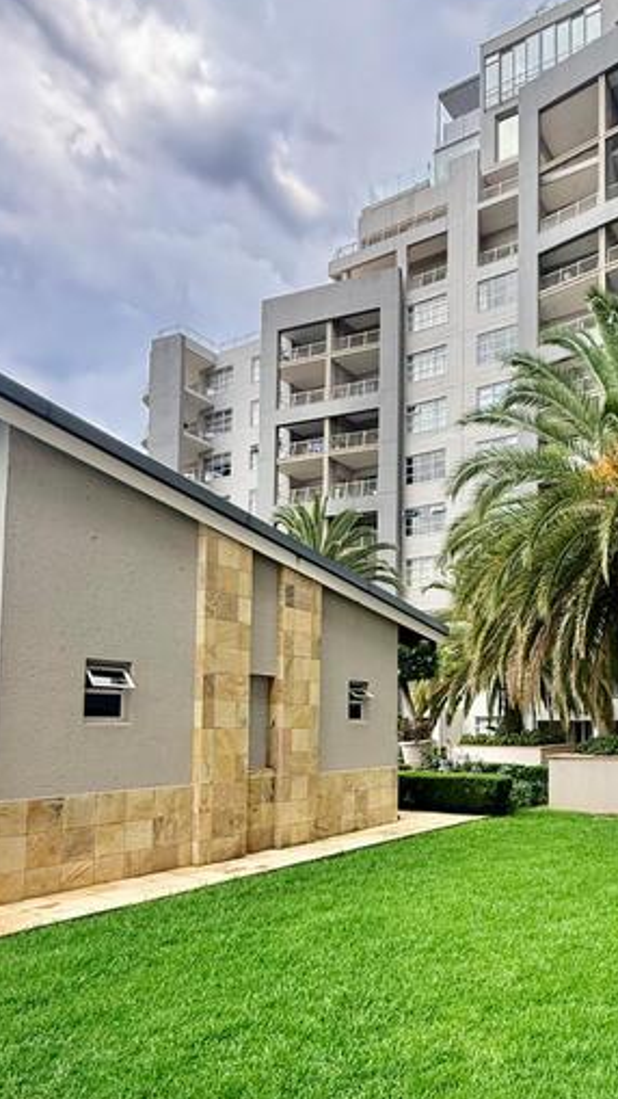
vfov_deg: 74.8
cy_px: 694
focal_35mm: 24
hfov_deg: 45.4
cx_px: 493
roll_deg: +0.0
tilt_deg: +3.9
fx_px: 699
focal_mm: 2.22
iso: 64
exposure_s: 1/400
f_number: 2.2
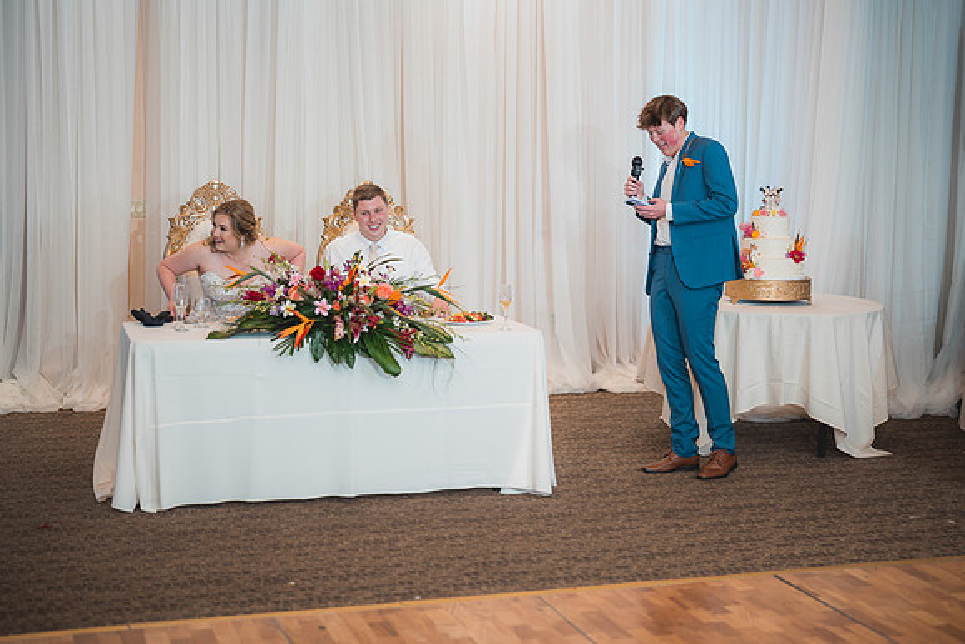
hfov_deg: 33.2
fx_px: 1619
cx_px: 514
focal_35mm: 60
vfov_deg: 22.5
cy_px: 313
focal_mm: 50
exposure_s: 1/250
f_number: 1.2
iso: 200
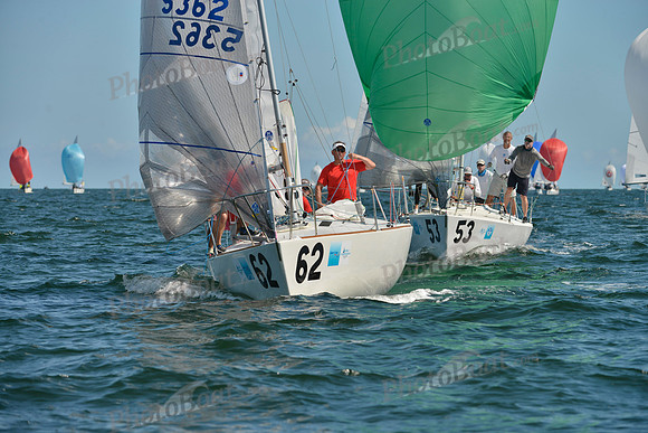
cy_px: 216
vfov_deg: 6.9
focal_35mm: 200
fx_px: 3601
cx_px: 324
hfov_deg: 10.3
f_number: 8
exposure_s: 1/1000
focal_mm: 200
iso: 200
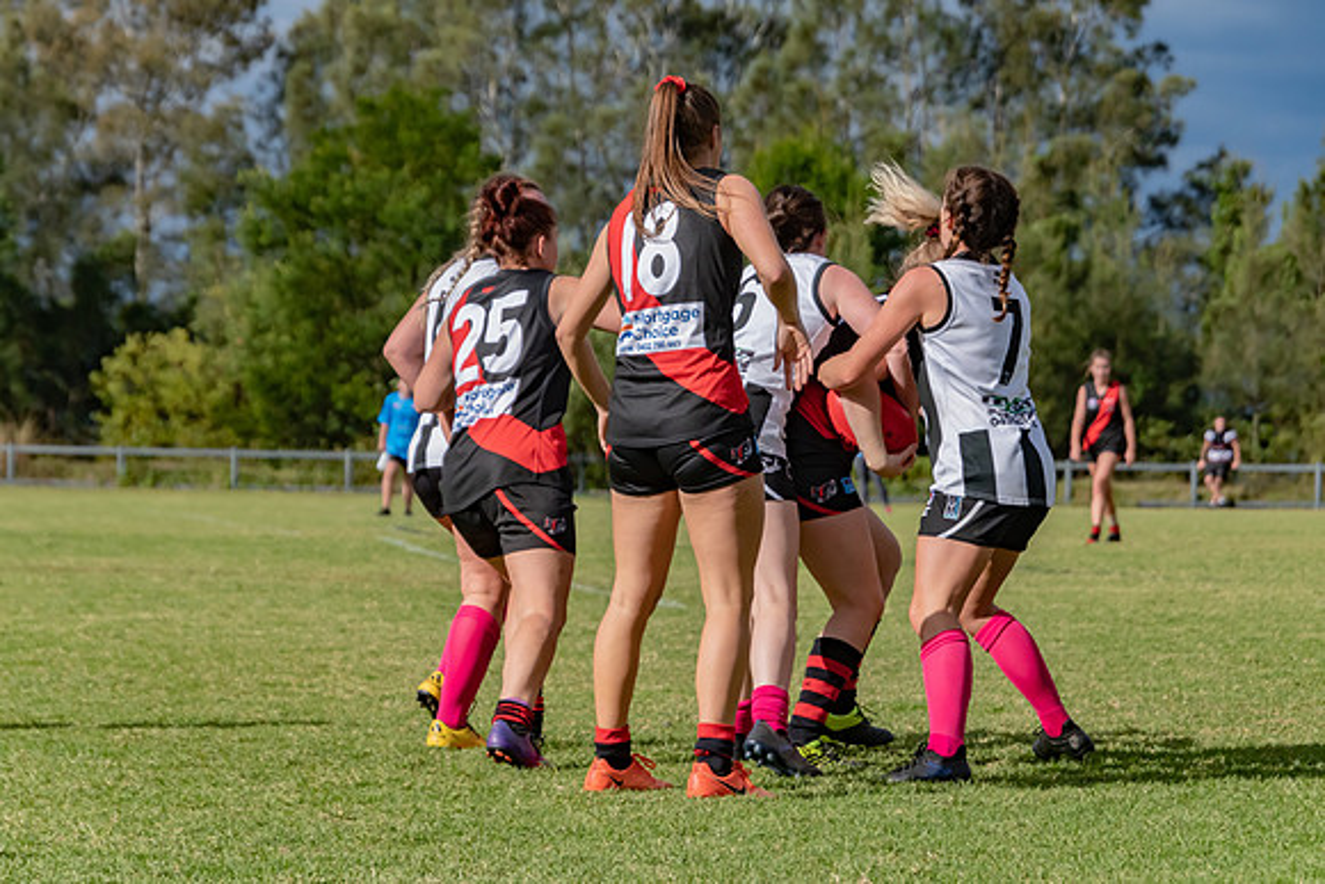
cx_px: 662
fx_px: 6790
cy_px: 442
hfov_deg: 11.1
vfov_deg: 7.5
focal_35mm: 184
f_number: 6.3
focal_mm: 122
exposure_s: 1/5000
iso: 800
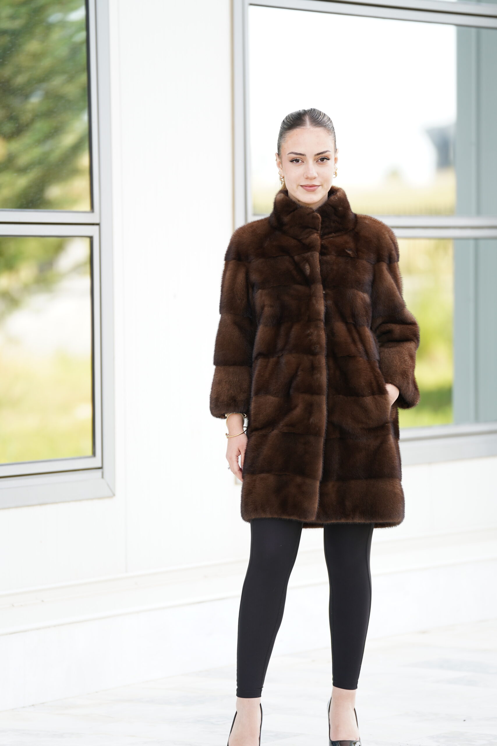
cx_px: 248
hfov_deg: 8.1
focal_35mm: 170
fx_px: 3520
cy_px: 373
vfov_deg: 12.1
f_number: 2.8
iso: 200
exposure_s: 1/250
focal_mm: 170
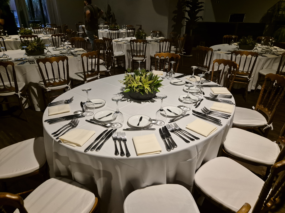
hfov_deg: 73.9
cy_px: 106
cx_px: 142
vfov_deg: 58.9
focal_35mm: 23
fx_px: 189
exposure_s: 1/120
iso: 1000
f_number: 1.8
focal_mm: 5.4
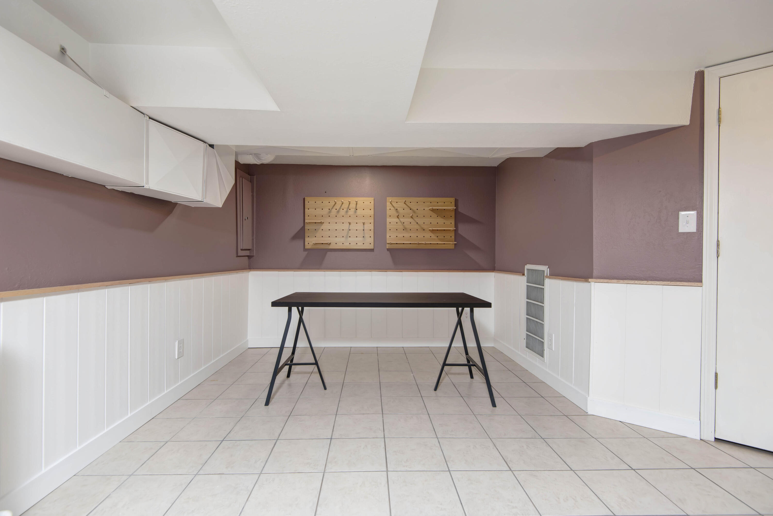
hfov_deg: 96.7
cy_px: 258
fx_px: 344
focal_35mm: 16
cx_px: 386
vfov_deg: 73.8
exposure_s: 1/60
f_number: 6.3
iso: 400
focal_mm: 16
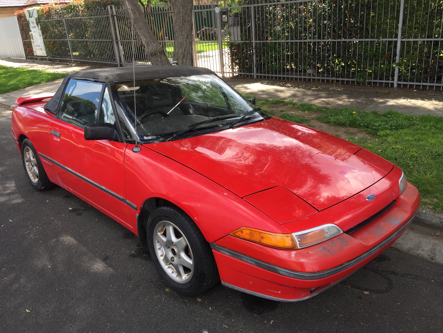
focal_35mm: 29
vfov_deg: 48.2
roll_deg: +2.5
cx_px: 222
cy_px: 166
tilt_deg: -21.2
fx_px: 371
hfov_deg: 61.7
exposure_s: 1/412
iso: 32
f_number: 2.2
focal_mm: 4.15
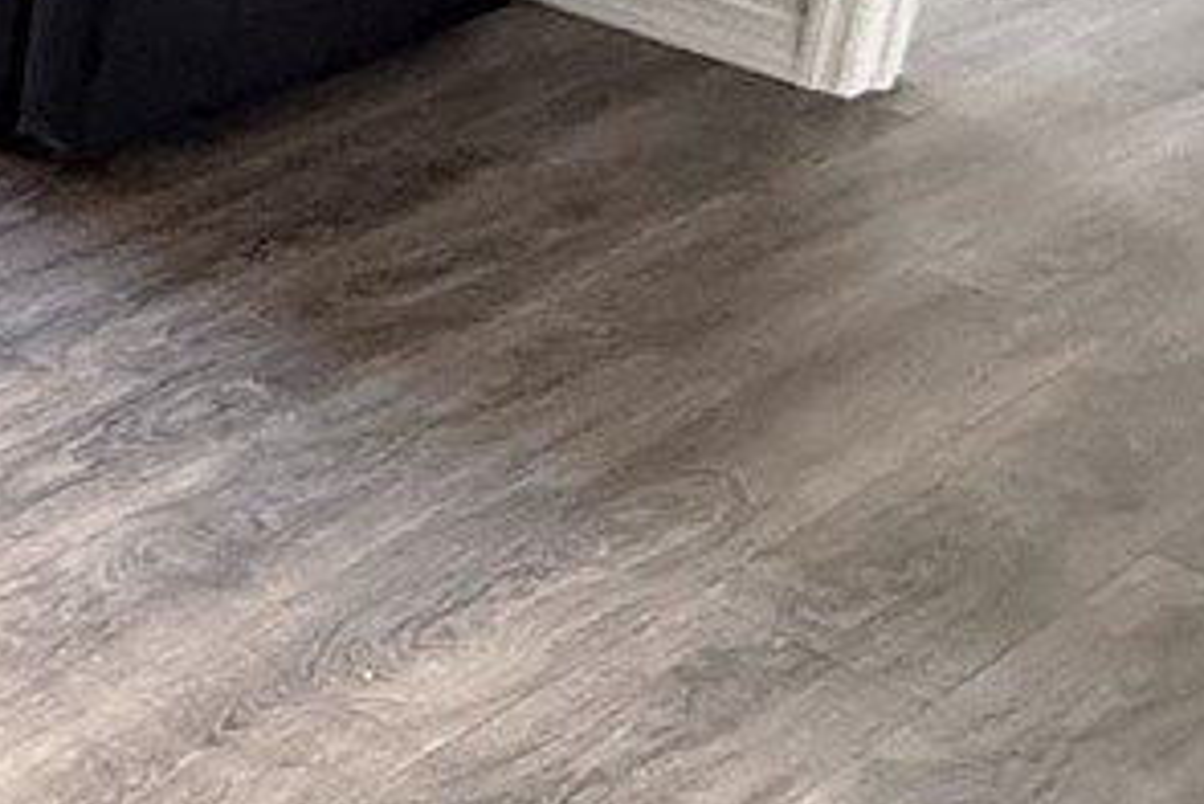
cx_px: -1061
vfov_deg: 16.5
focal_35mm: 79
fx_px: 2643
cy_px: -192
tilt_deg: -17.6
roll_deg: +0.8
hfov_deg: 18.7
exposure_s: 1/60
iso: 800
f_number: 2.2
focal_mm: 2.22
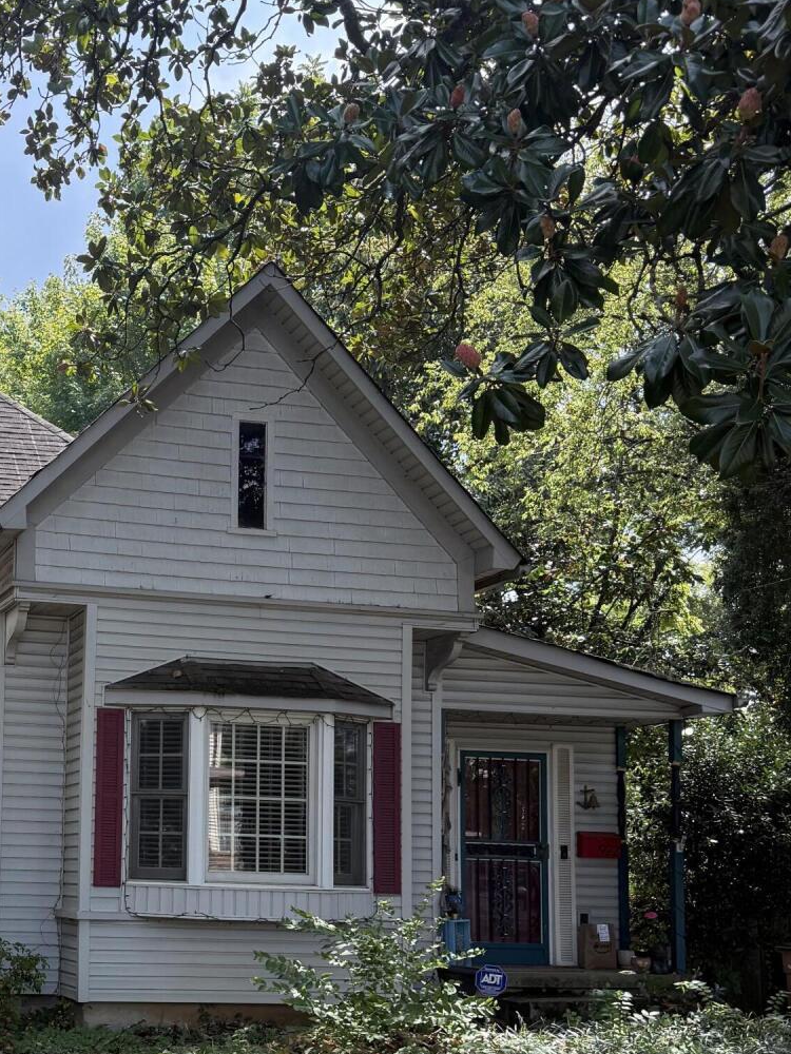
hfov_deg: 28.5
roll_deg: -0.7
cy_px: 741
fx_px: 1462
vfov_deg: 39.0
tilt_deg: +4.5
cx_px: 13
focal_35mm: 48
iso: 100
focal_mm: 6.76
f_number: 1.78
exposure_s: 1/1139
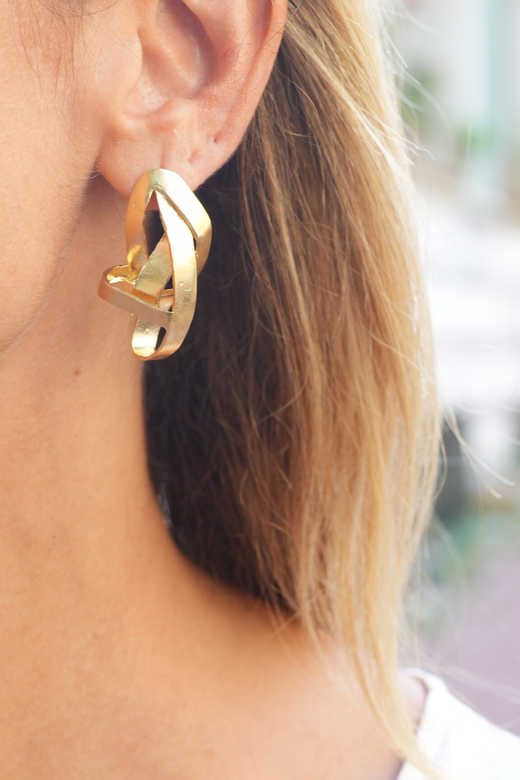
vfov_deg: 26.1
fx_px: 1684
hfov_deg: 17.5
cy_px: 348
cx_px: 216
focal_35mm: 78
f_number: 4.5
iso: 400
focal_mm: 35
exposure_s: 1/100
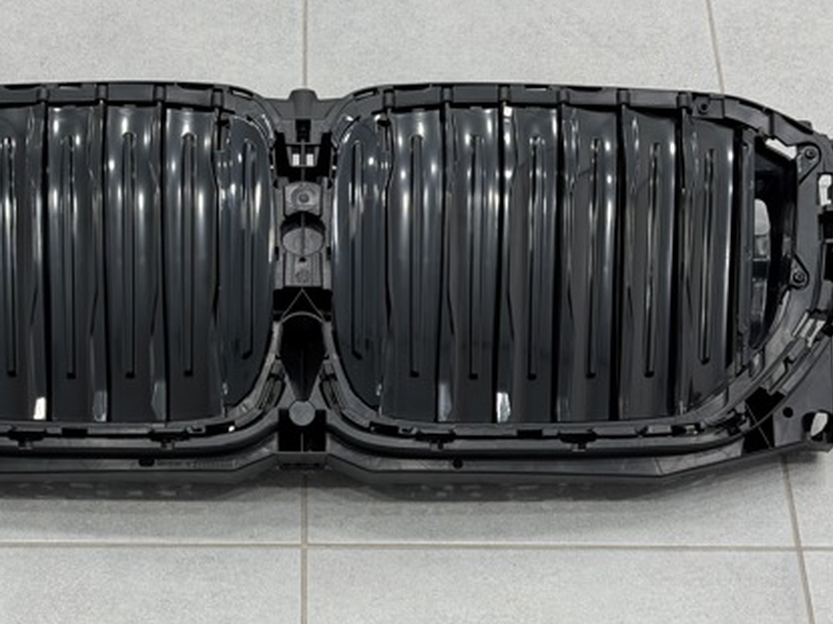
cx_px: 301
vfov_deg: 19.8
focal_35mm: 74
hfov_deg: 26.2
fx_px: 1780
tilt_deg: -54.0
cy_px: 436
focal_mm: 6.76
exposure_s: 1/191
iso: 50
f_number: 1.78
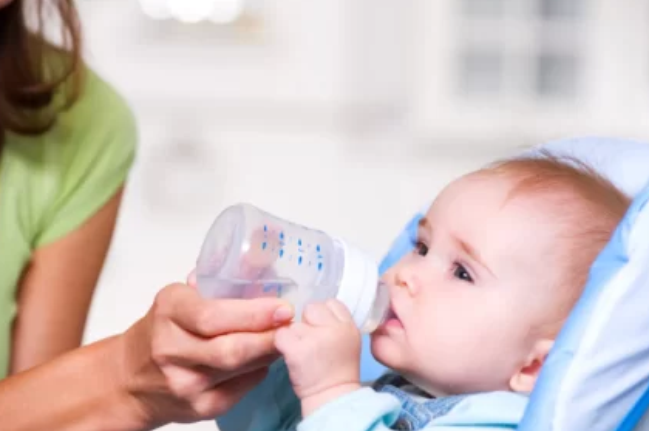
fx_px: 3097
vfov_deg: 8.0
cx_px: 316
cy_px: 227
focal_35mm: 172
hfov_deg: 12.0
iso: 200
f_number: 5.6
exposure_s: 1/200
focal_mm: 160
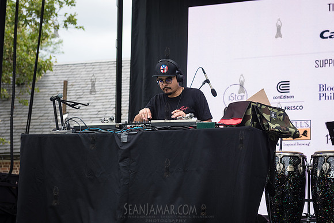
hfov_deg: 23.2
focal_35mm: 88
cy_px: 111
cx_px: 209
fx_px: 813
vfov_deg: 15.6
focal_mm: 70
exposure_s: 1/400
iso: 250
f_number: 4.5
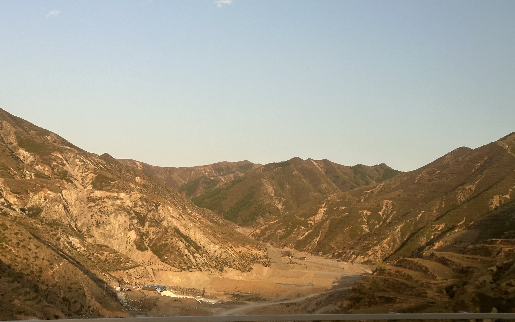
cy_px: 142
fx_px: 716
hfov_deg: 39.6
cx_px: 258
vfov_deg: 25.3
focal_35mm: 51
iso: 50
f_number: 1.78
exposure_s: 1/137
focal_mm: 6.86
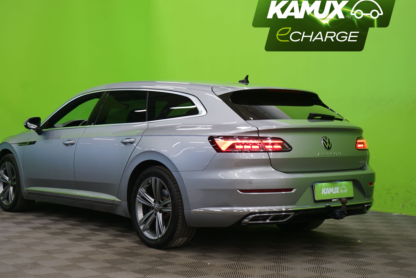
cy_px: 131
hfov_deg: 36.2
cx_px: 184
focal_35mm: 55
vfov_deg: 24.6
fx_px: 636
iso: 400
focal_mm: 49
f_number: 4.5
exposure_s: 1/10
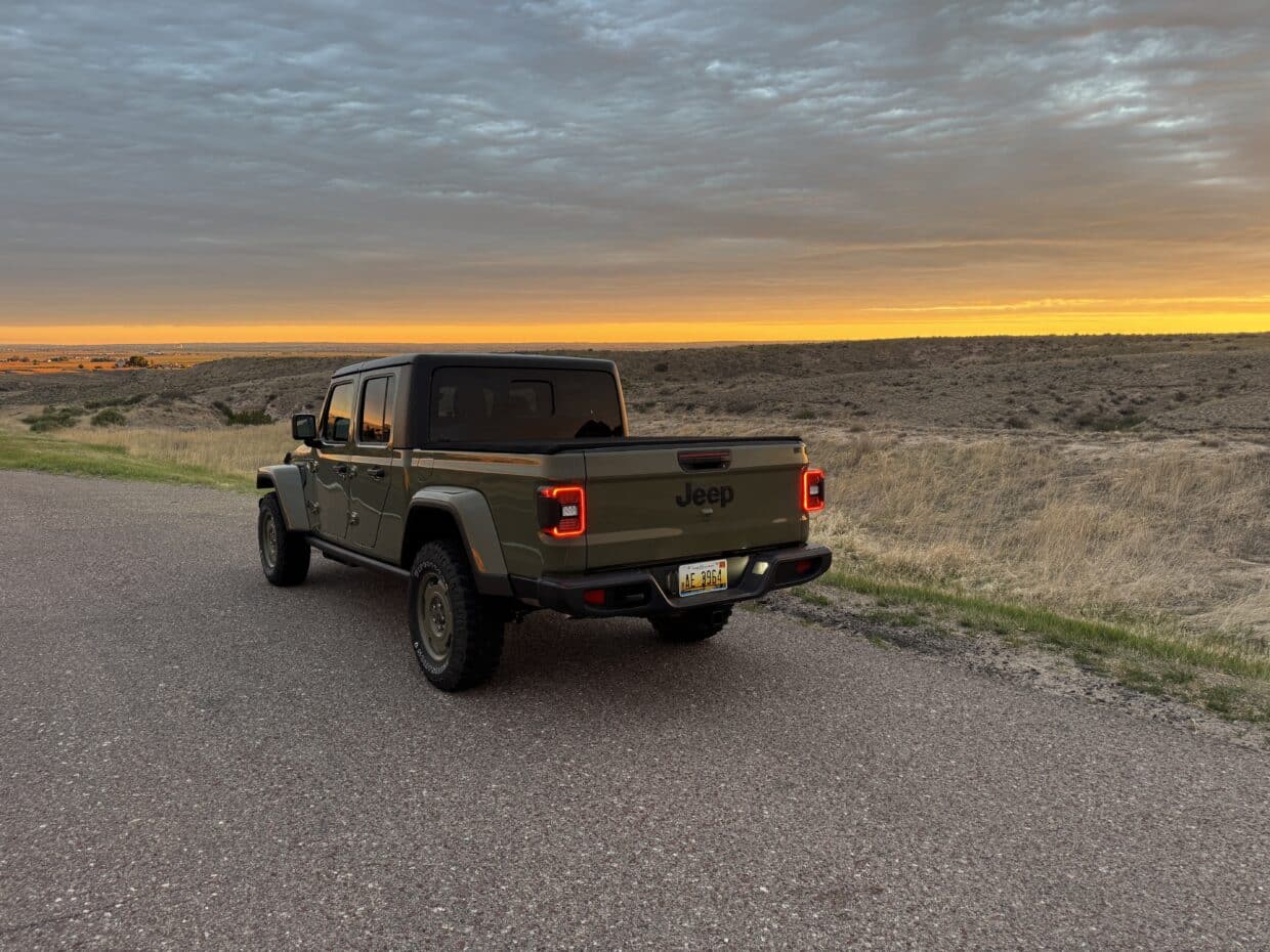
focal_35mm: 24
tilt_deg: -8.1
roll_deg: -0.6
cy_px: 476
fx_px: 881
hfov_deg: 71.6
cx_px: 635
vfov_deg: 56.8
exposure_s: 1/121
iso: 125
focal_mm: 6.76
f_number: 1.78
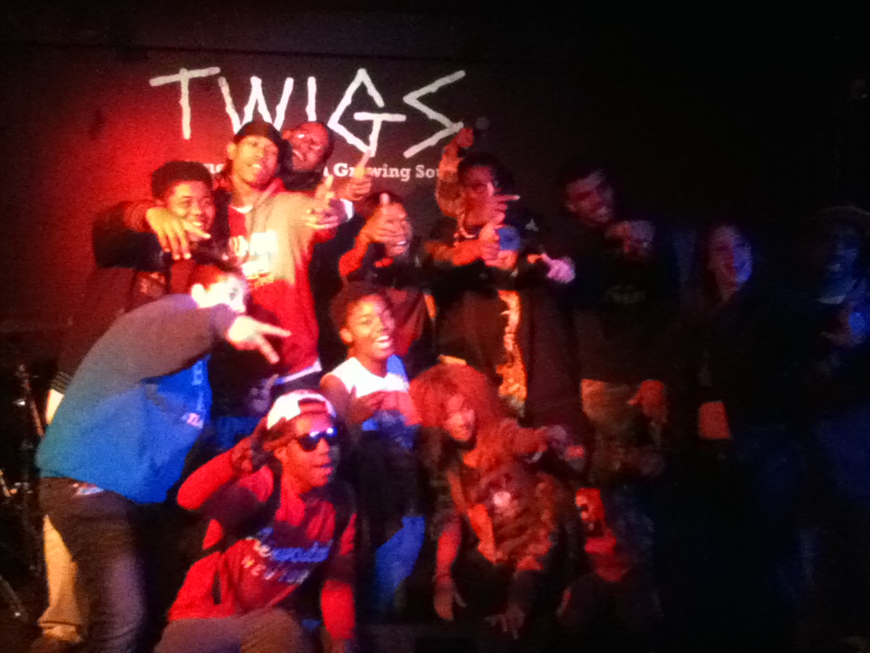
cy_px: 326
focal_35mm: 32
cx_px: 435
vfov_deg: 44.2
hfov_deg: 56.8
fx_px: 804
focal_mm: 3.85
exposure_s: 1/15
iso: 1250
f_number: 2.4
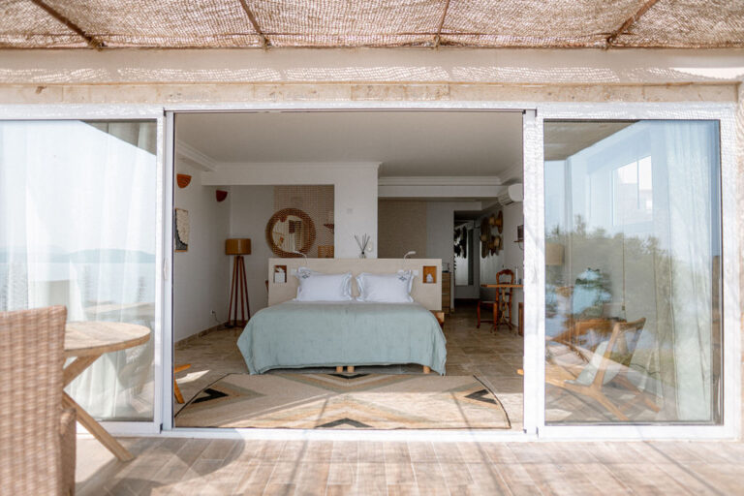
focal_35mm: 24
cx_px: 372
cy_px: 248
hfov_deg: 73.7
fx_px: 496
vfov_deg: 53.1
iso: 64
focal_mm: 24
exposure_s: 1/1000
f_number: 1.8
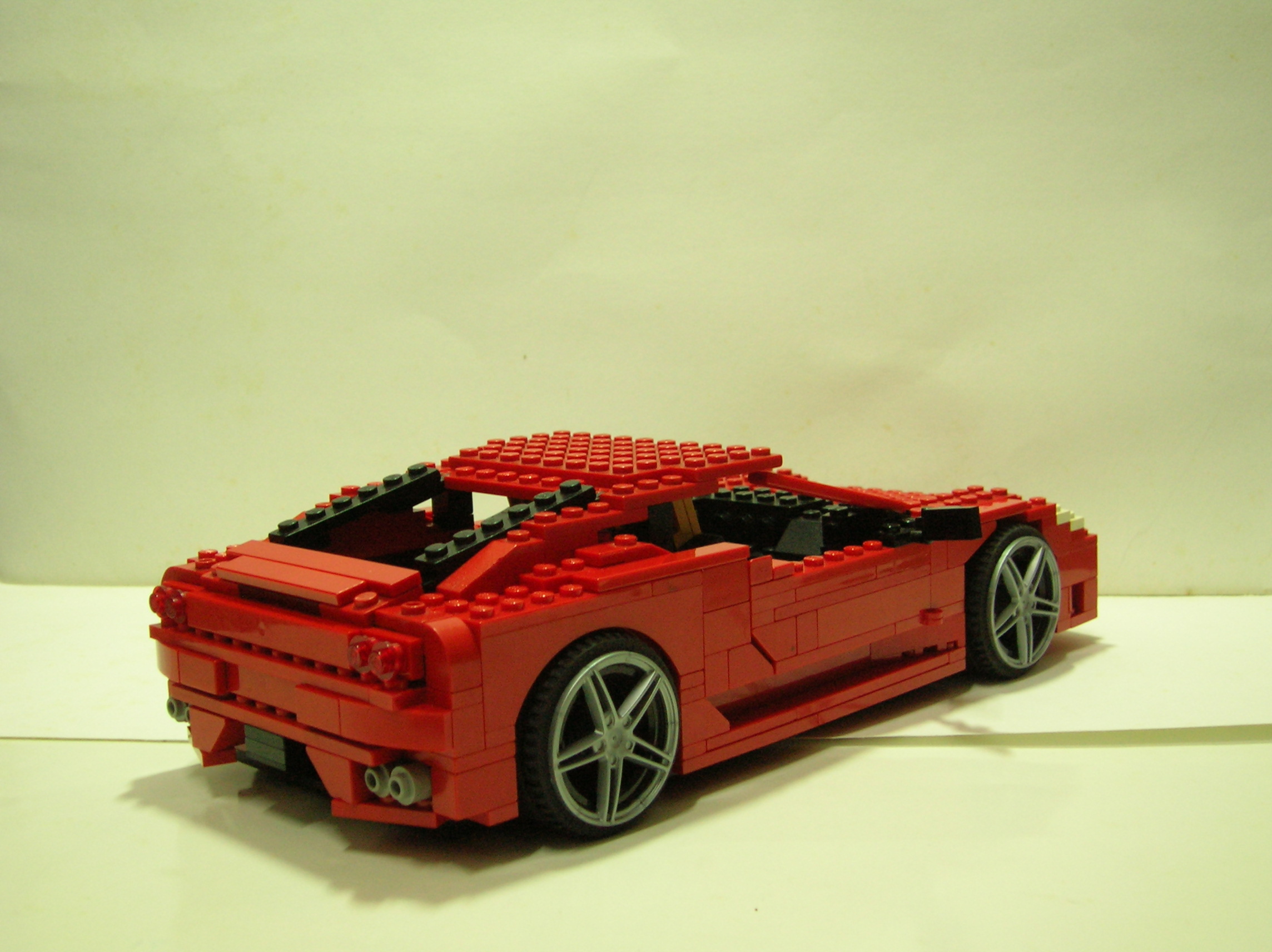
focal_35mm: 42
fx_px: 1542
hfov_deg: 44.8
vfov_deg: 34.3
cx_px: 636
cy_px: 476
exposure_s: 1/3.9
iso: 132
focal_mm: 7
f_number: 3.1
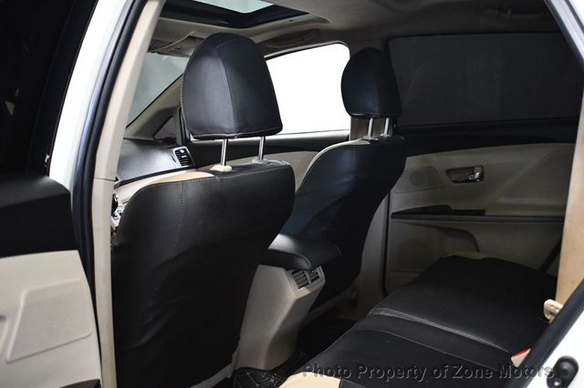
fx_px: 632
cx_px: 292
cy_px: 194
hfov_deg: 49.6
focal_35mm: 39
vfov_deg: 34.2
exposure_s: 1/60
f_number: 4
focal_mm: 26
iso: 3200
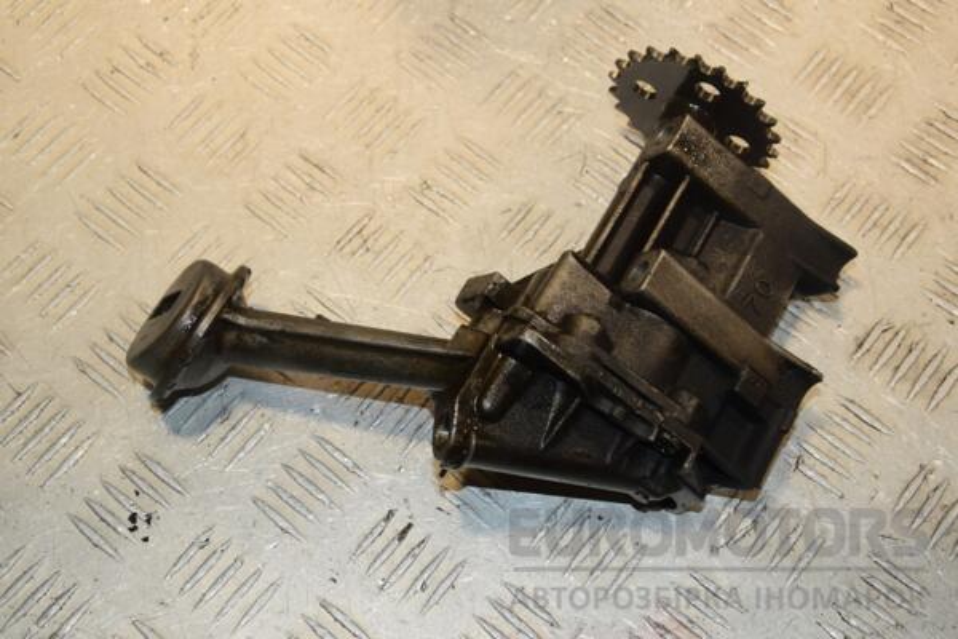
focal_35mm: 60
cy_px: 320
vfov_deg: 22.6
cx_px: 479
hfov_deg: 33.4
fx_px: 1597
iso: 800
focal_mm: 40
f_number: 7.1
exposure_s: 1/200
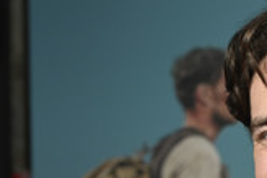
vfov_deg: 8.2
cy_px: 224
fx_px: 1223
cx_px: 284
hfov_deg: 12.3
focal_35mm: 165
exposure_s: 1/200
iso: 1000
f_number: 6
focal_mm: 60
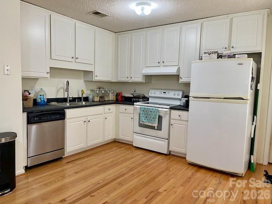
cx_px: 136
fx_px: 196
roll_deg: -1.3
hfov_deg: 69.4
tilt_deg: -5.5
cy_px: 102
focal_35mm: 25
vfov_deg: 54.9
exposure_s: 1/92
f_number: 1.6
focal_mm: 5.1
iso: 125
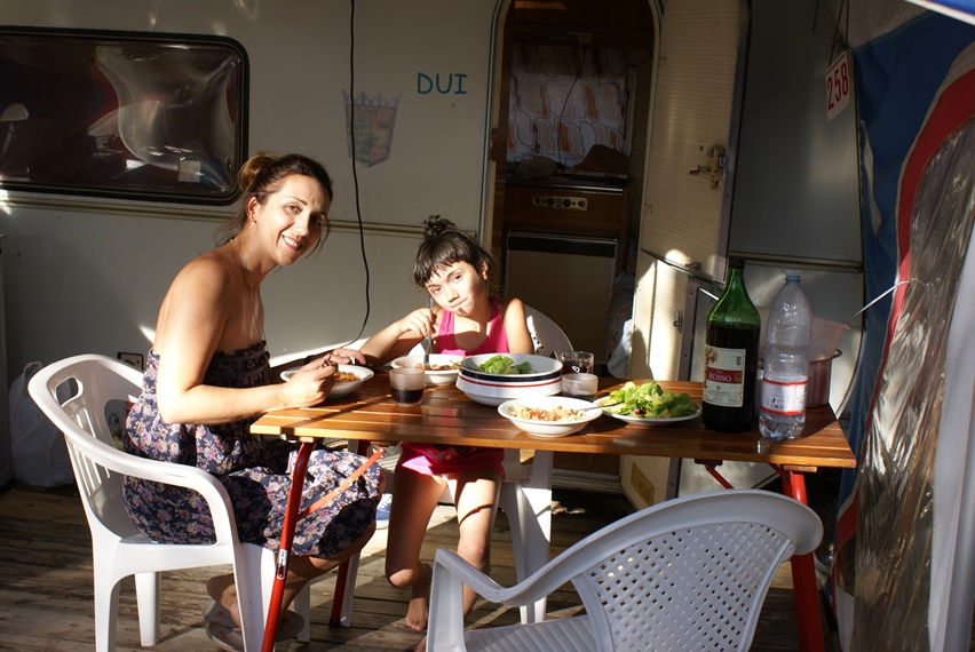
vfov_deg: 32.0
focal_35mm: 42
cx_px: 488
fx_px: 1139
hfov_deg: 46.4
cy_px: 326
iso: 100
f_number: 5.6
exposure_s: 1/60
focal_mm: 28
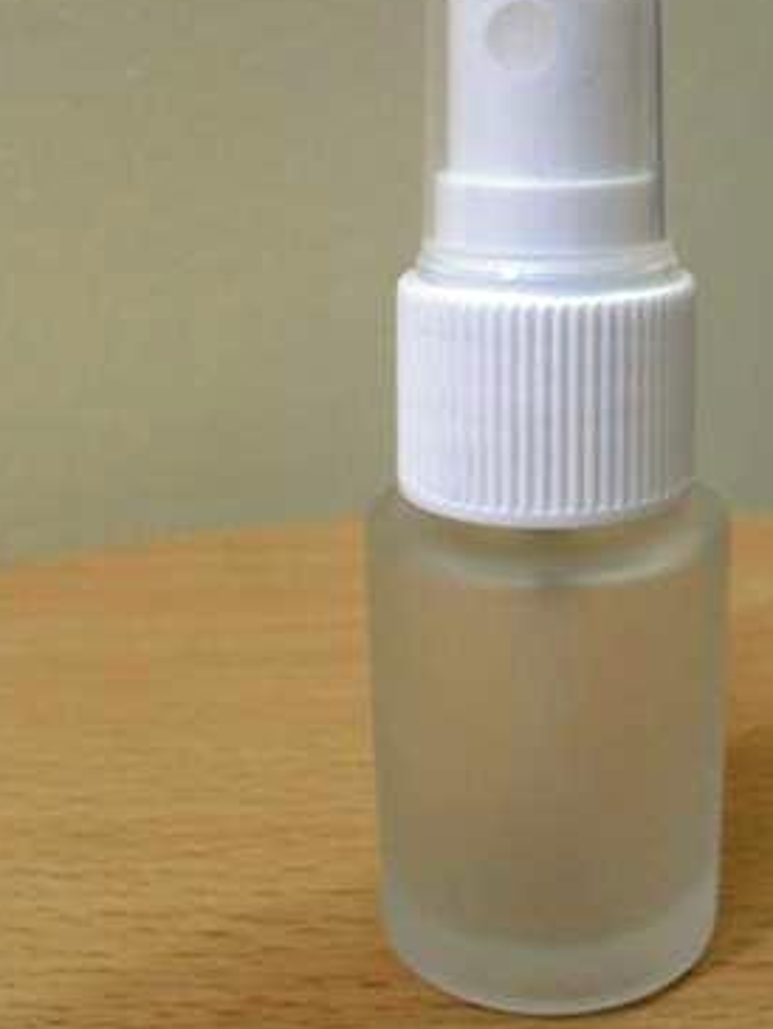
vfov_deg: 38.1
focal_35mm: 50
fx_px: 1488
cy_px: 454
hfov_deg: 29.0
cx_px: 477
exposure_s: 1/20
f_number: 2.8
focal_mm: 6.3
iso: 200
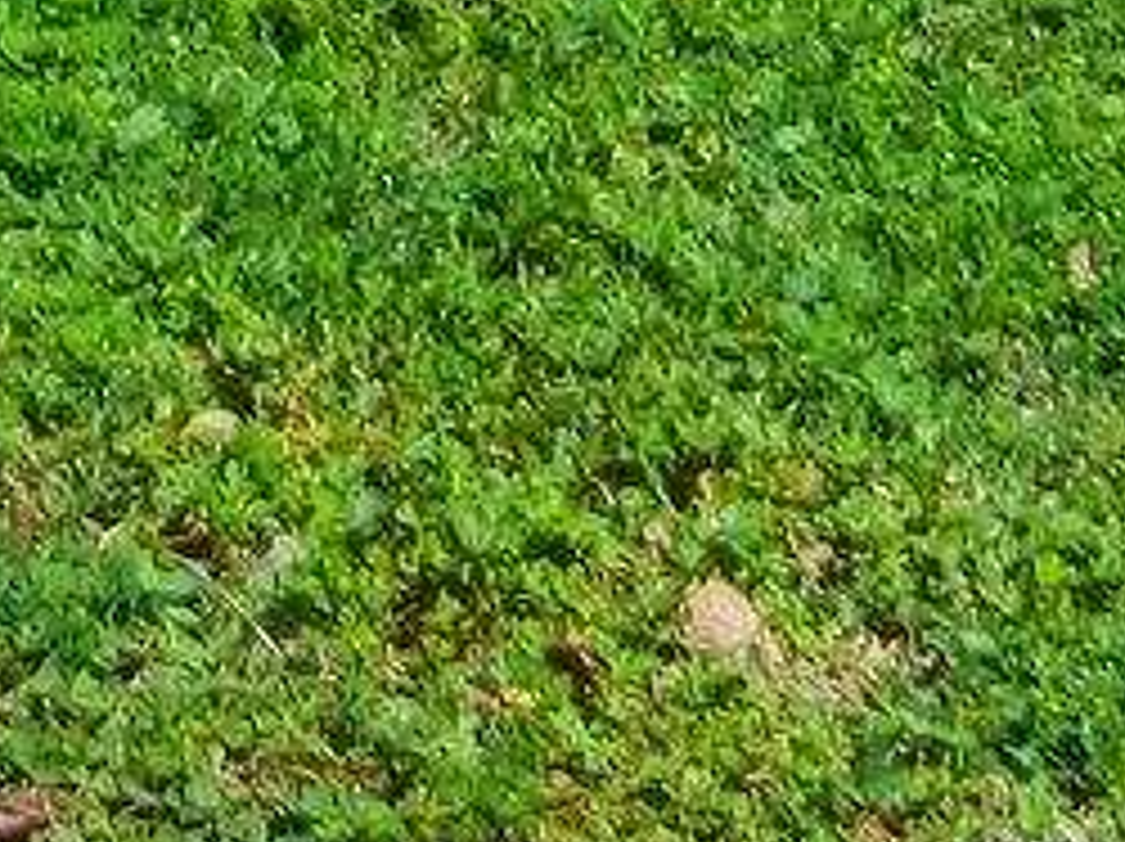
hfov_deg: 6.9
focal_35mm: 284
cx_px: -630
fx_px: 9221
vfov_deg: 4.8
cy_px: -2182
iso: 250
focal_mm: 24
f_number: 8
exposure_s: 1/1600
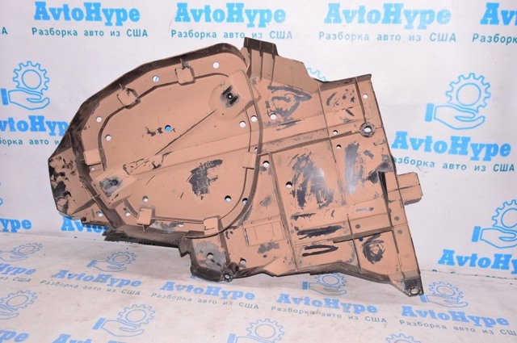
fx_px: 387
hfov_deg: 67.4
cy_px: 172
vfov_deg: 47.8
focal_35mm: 27
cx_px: 258
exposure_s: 1/160
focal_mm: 18
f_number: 8
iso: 1600
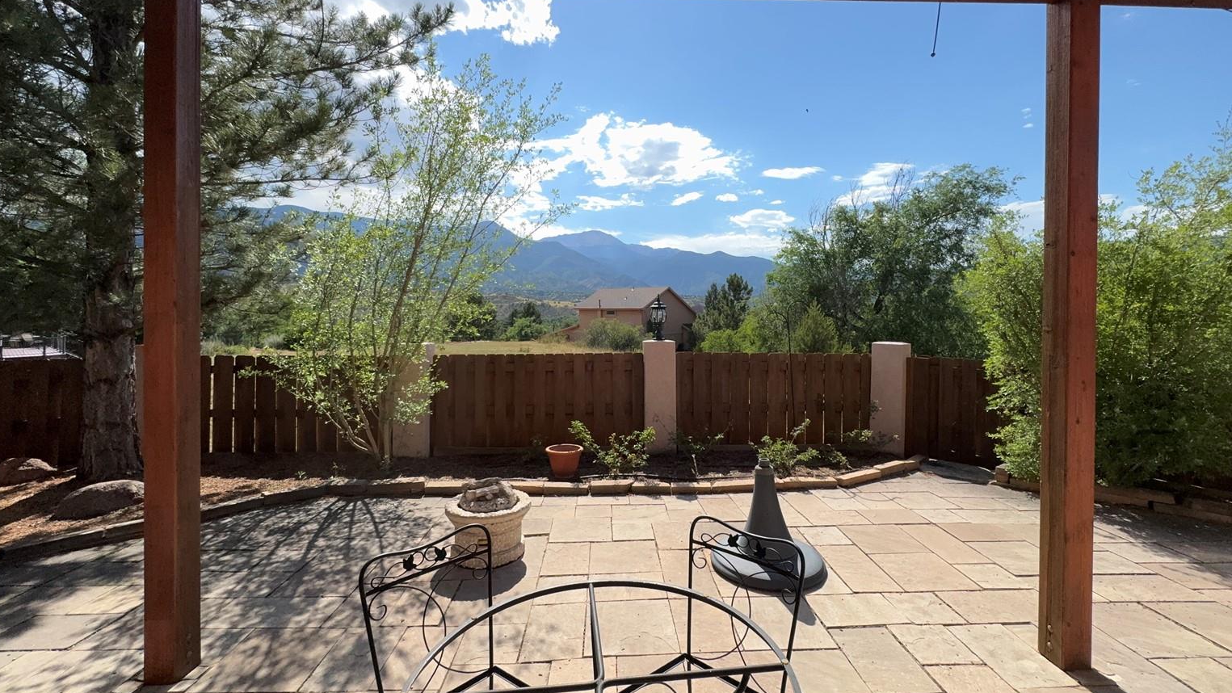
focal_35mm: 16
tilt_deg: -0.6
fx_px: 523
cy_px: 309
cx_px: 626
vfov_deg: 66.9
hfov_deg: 99.4
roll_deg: -0.2
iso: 40
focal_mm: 2.22
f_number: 2.2
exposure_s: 1/2342
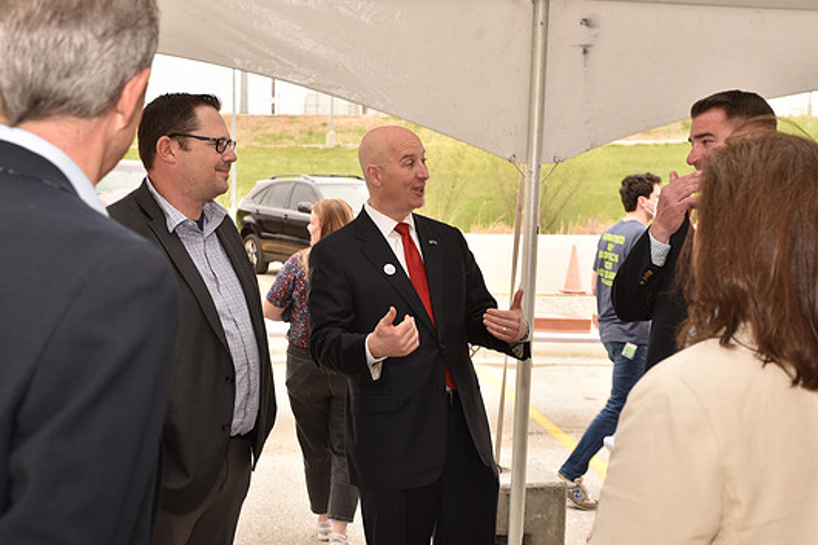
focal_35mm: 46
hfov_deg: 42.8
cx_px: 397
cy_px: 274
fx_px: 1045
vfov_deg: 29.2
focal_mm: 42
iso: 100
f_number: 5.6
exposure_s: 1/125
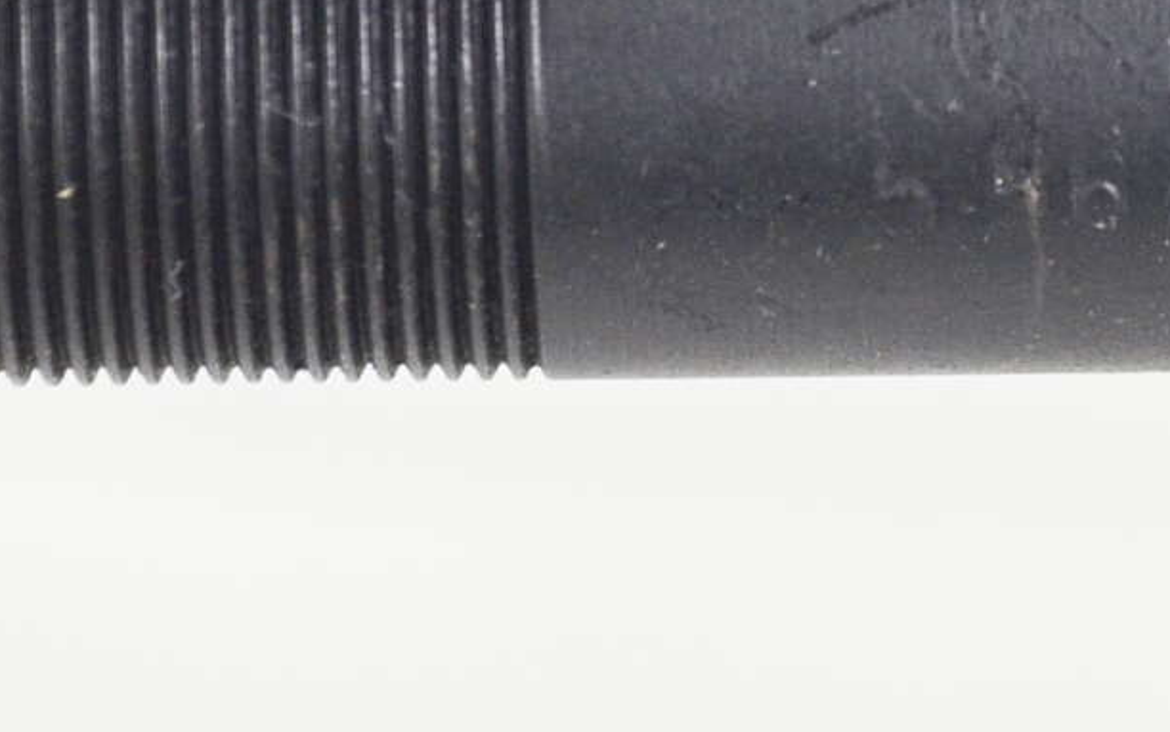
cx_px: 1030
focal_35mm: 829
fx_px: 26445
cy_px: 99
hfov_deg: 2.5
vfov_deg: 1.6
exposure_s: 1/200
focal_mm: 135
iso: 800
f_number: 5.6
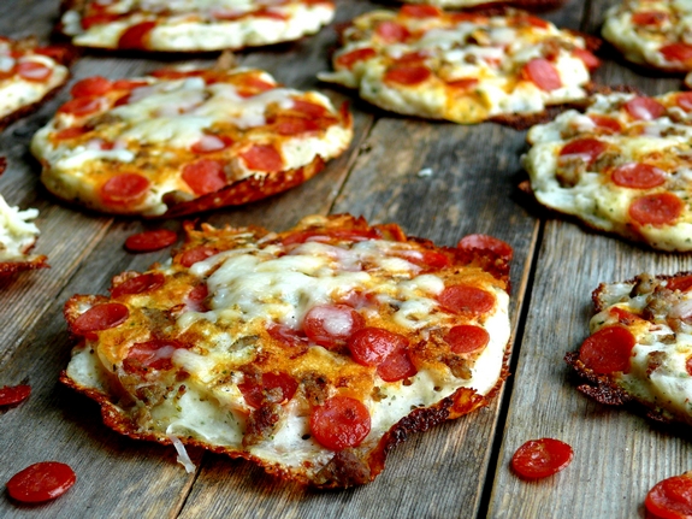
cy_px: 260
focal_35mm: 71
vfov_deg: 20.7
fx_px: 1419
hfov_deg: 27.4
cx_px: 346
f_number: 3.2
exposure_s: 1/100
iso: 100
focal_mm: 15
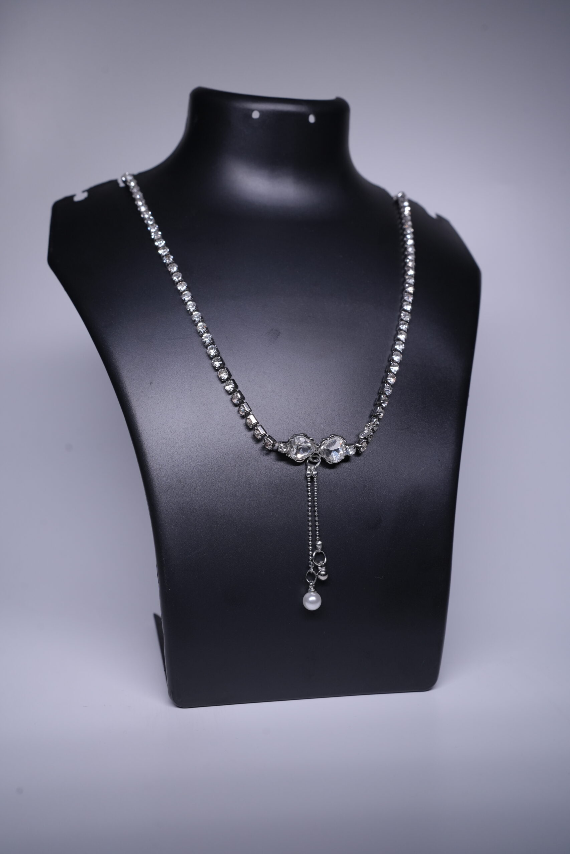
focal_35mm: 35
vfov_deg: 54.4
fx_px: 831
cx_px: 285
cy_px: 427
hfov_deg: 37.9
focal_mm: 35
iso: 800
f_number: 8
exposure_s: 1/160
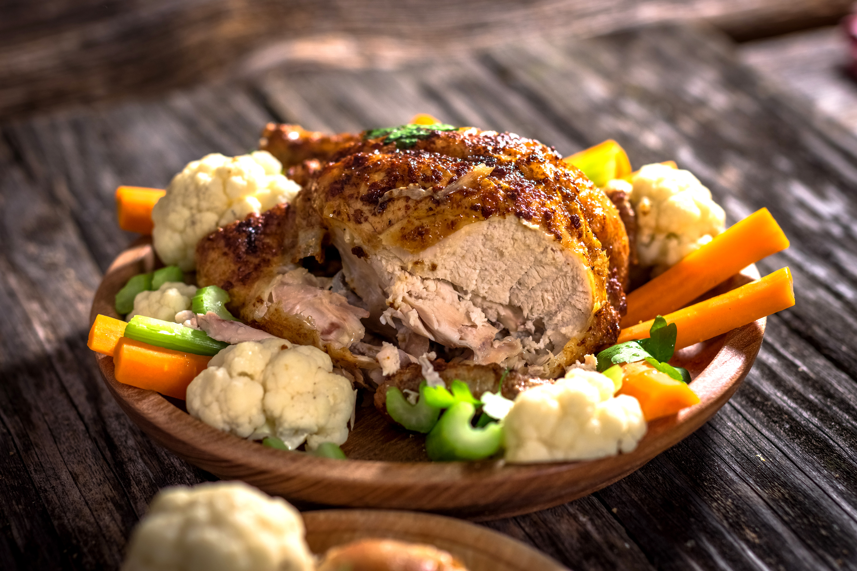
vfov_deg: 18.2
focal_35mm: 75
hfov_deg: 27.0
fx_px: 1785
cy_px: 286
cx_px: 428
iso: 160
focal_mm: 50
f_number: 2.2
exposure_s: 1/200
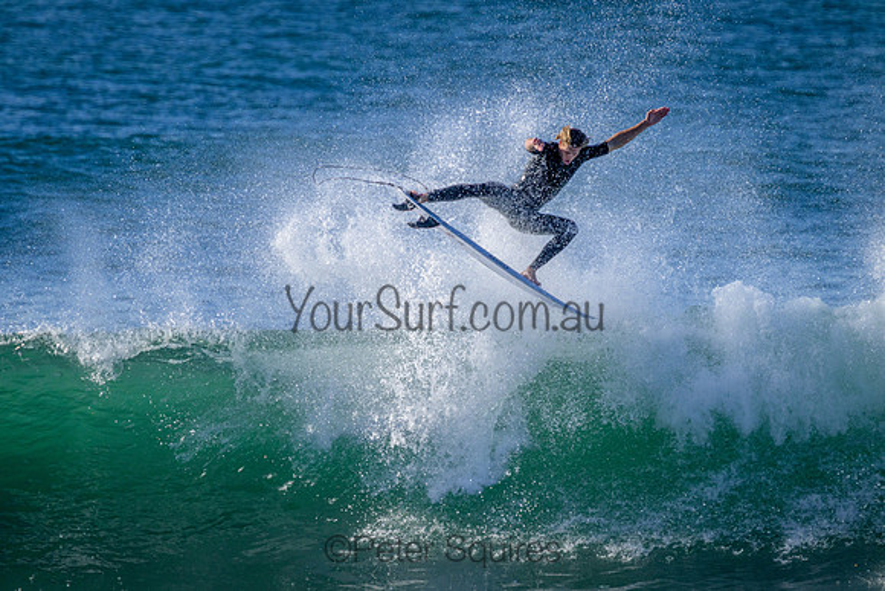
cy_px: 296
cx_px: 442
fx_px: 19670
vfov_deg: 1.7
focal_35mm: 800
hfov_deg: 2.6
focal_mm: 800
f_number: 11
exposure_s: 1/2000
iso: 720
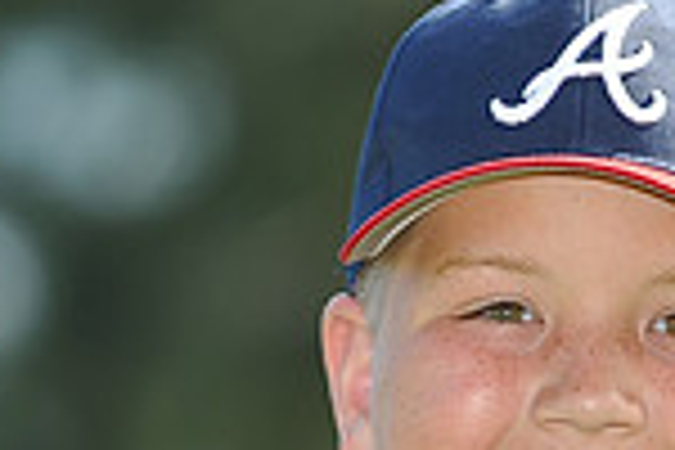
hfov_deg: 2.7
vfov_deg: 1.8
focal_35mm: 772
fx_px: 14474
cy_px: 612
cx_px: 626
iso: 200
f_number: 4.5
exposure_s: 1/640
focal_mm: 200
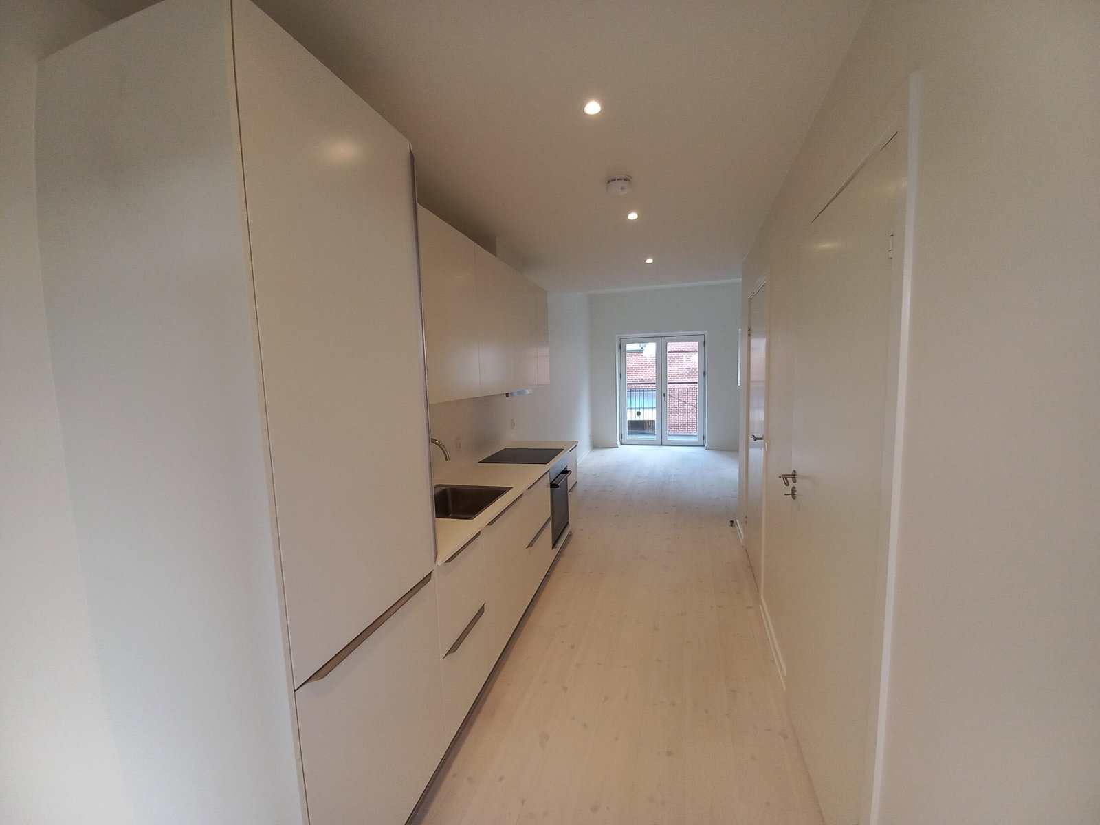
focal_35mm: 13
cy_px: 412
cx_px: 550
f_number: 2.2
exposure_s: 1/50
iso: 50
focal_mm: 1.42
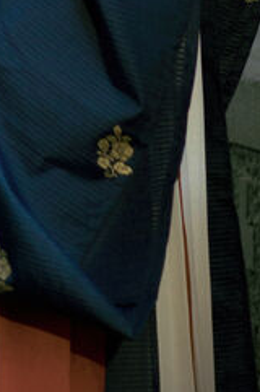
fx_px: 6909
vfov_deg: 3.2
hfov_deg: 2.2
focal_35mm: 636
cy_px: -571
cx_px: -125
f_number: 2
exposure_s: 1/125
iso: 500
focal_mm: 85
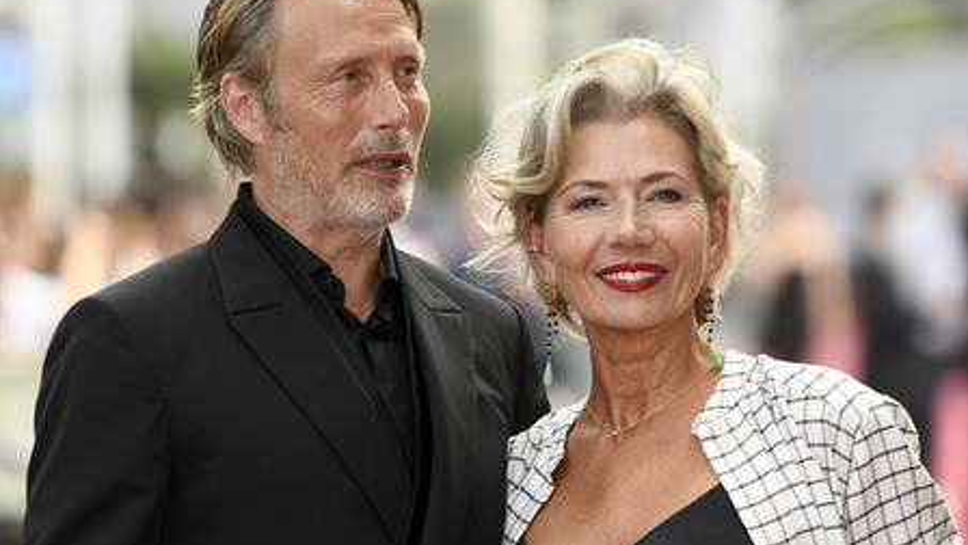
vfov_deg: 3.3
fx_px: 9471
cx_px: 485
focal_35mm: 369
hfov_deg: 5.9
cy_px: 227
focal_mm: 350
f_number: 5.6
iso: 800
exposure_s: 1/800
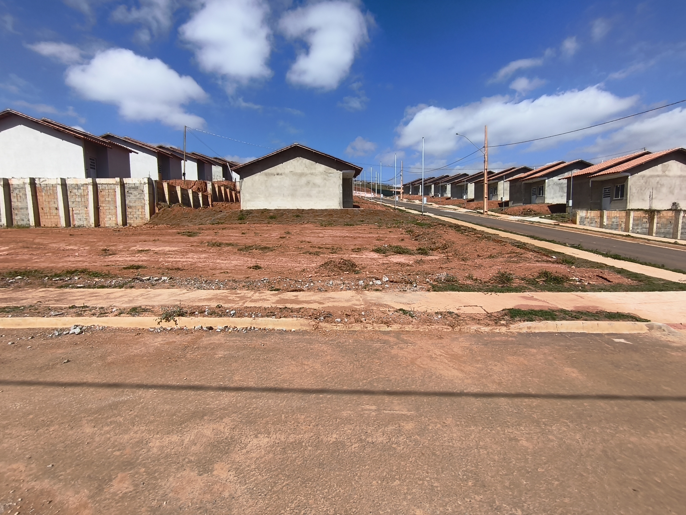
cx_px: 343
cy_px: 258
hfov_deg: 98.1
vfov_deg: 81.8
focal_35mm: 15
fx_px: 297
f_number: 2.2
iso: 50
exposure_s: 1/1961
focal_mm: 1.65
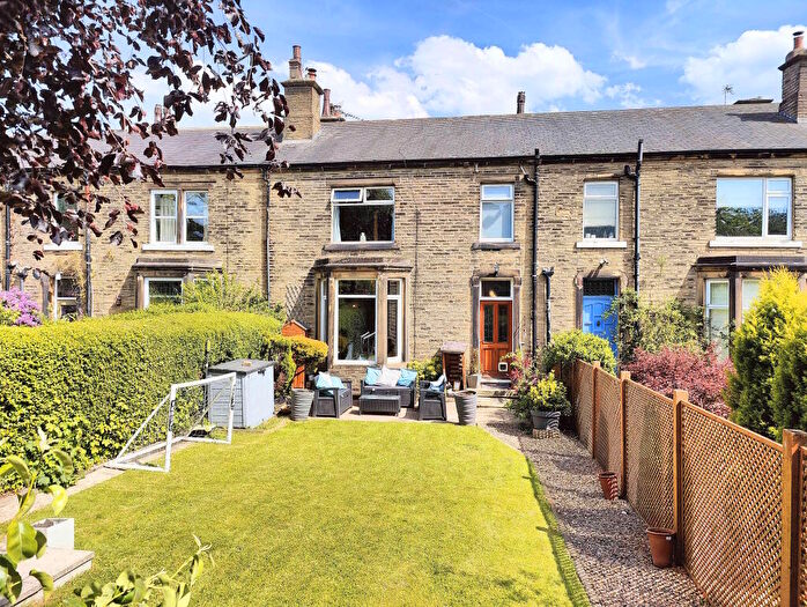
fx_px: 537
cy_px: 304
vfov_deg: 59.0
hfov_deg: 73.9
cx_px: 404
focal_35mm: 23
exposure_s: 1/2539
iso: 50
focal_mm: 6.06
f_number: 1.8
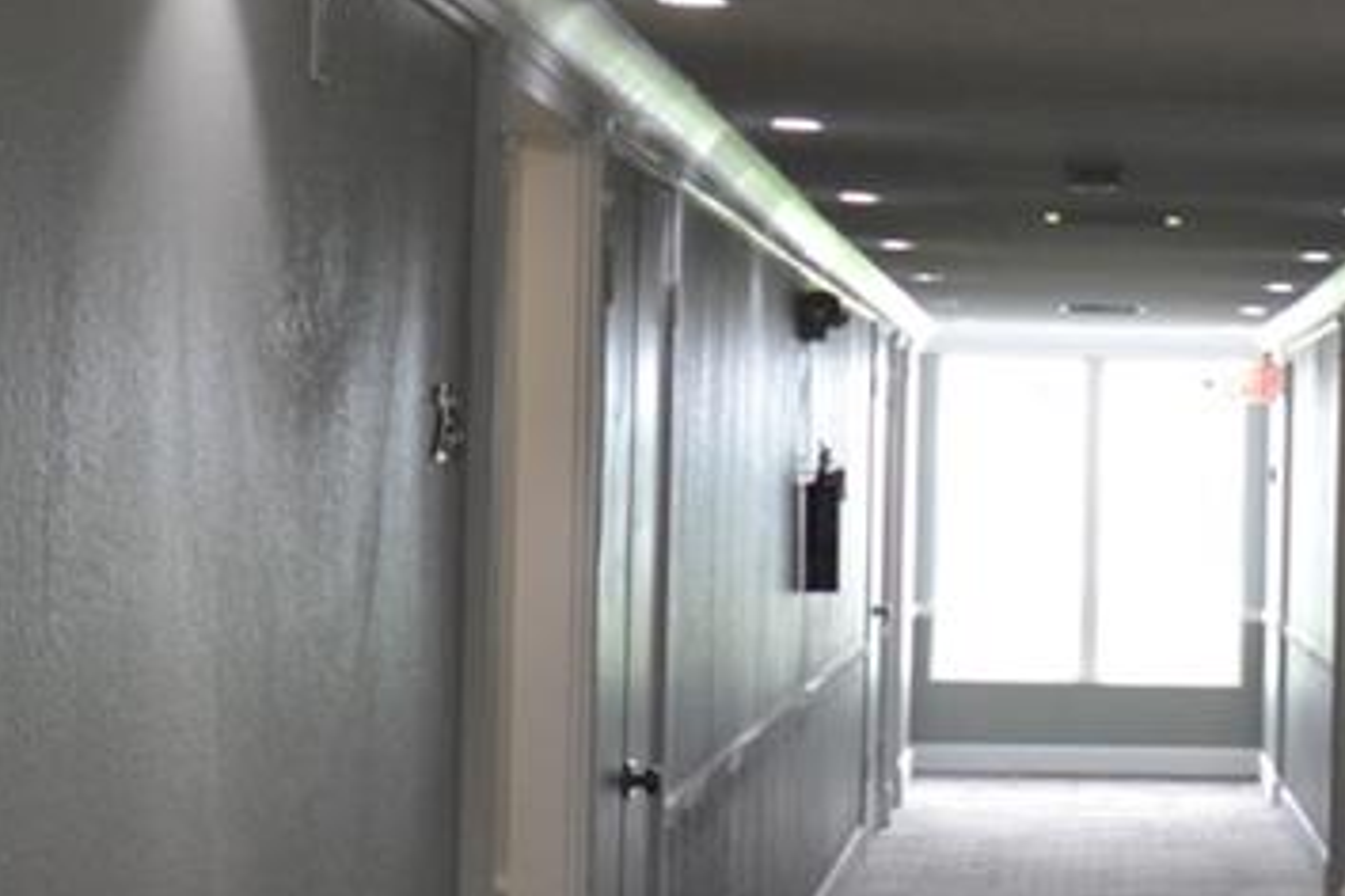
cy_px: 433
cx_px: 1657
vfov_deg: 11.9
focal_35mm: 115
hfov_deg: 16.9
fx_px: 4306
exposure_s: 1/40
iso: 400
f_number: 4.2
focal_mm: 17
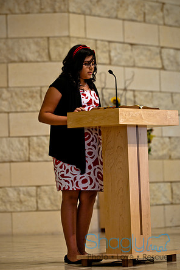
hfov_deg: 8.6
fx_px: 1196
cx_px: 90
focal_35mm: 160
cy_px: 135
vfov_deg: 12.9
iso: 400
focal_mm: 105
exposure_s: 1/80
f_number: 2.8
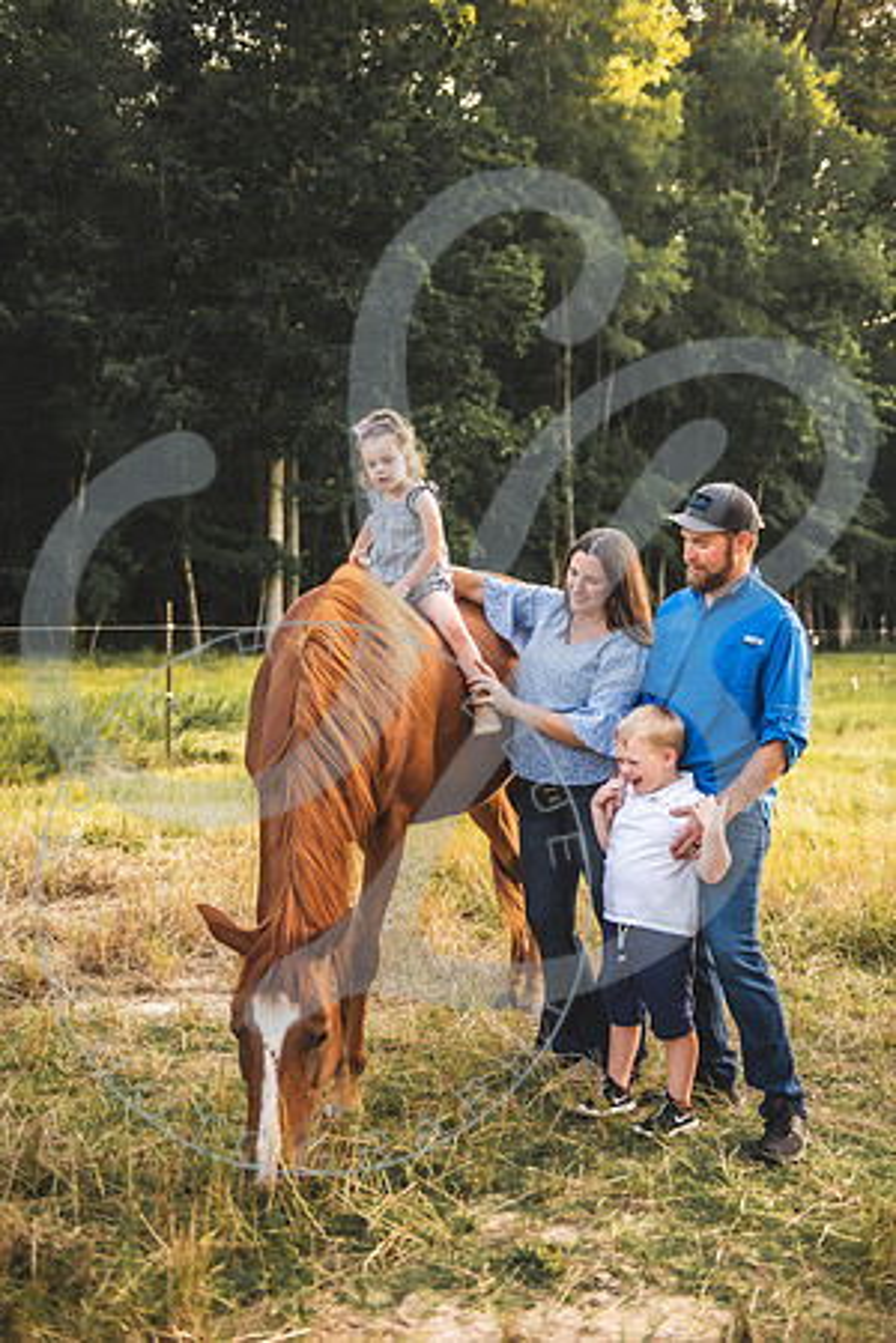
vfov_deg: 46.4
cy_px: 672
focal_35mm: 42
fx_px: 1568
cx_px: 448
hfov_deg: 31.9
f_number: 2.8
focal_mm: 42
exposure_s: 1/250
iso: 125
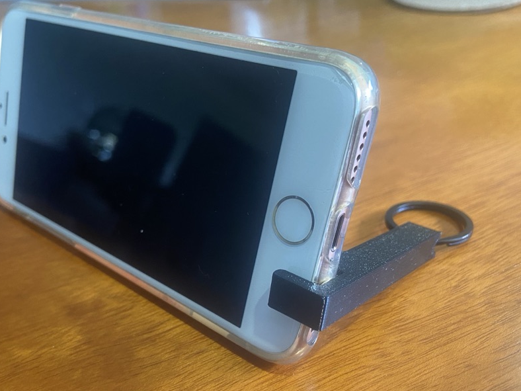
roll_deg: +4.3
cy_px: 243
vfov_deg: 42.6
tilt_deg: -37.6
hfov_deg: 55.3
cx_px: 248
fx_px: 497
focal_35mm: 33
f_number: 1.8
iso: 250
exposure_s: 1/50
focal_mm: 4.25
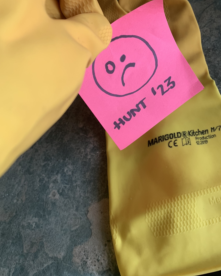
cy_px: 135
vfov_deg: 62.2
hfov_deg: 51.5
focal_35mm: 28
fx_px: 229
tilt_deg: -62.9
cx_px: 108
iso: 160
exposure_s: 1/60
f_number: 1.8
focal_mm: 4.25
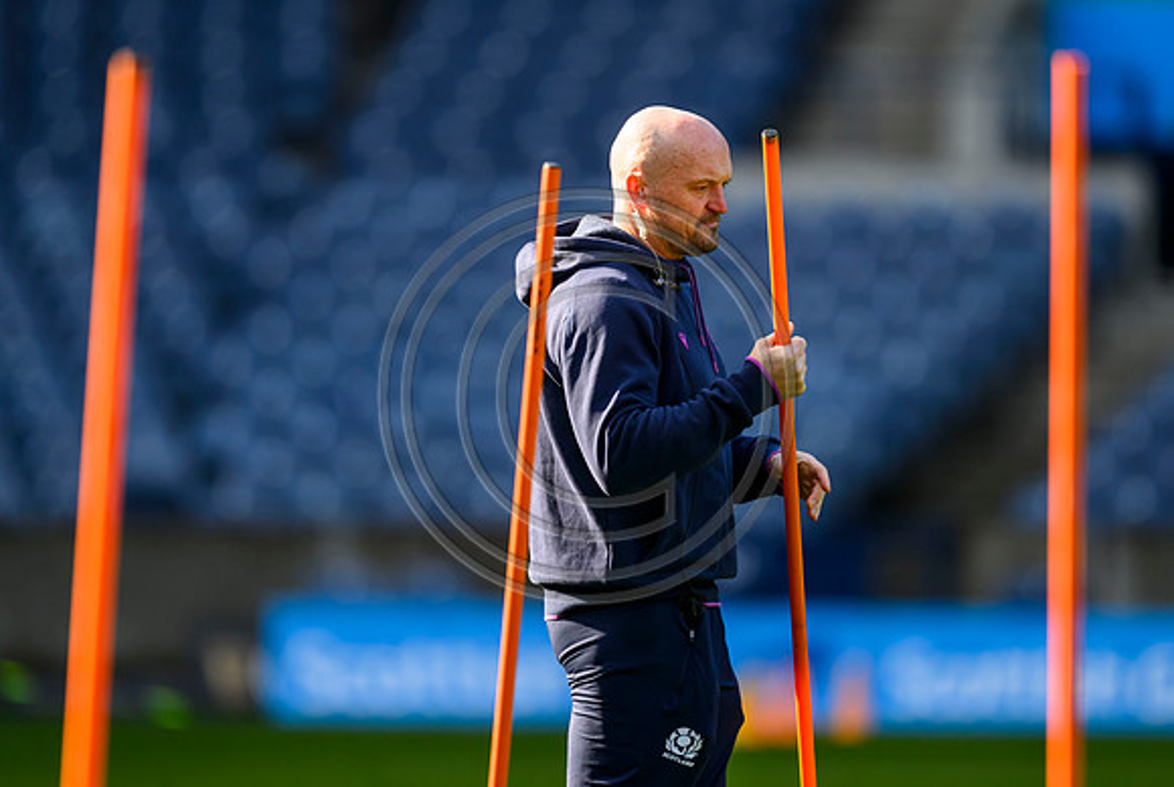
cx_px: 634
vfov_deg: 2.1
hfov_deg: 3.1
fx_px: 21457
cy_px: 328
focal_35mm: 657
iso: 500
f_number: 4
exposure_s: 1/1250
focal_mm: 560
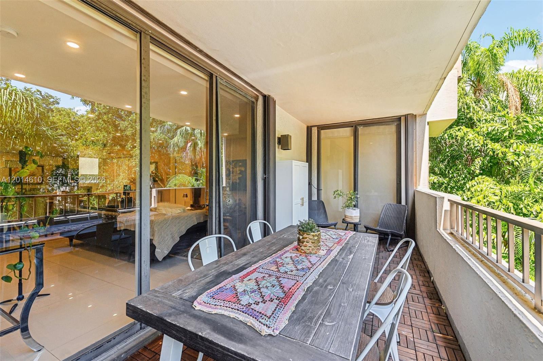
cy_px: 180
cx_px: 272
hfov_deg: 100.5
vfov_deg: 77.2
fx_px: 226
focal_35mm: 15
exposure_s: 1/30
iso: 100
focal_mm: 15
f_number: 7.1
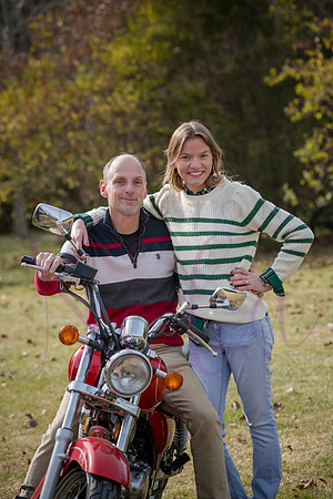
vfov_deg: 15.2
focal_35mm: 135
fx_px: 1873
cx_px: 166
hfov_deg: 10.2
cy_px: 250
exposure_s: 1/1000
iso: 400
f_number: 5.6
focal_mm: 135
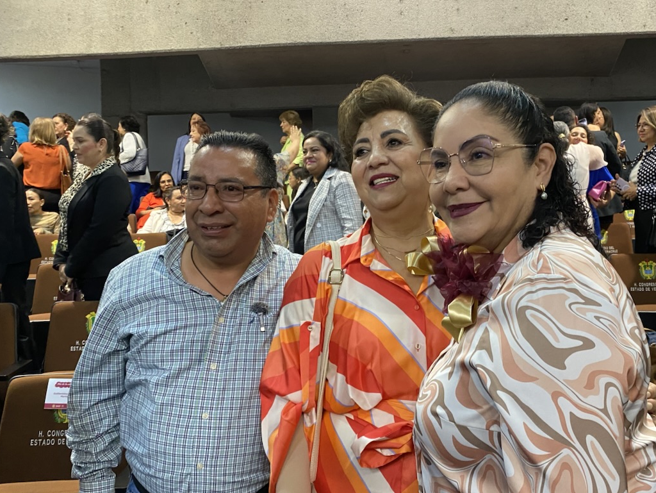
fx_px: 626
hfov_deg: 55.1
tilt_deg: -2.6
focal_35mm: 33
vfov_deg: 43.0
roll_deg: +0.2
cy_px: 262
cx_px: 377
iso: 320
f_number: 1.8
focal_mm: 4.25
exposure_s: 1/60
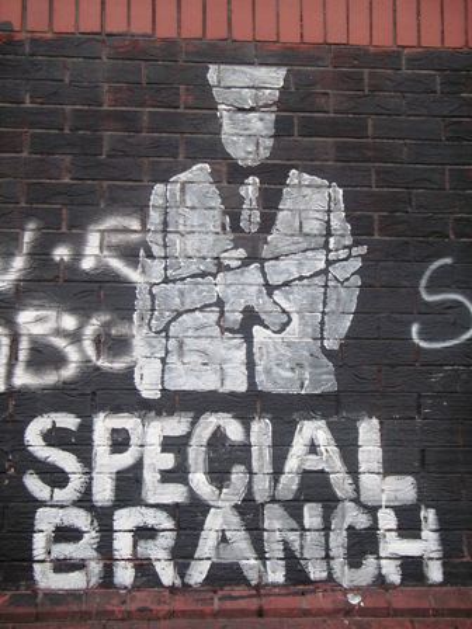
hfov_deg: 26.6
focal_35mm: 55
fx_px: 1000
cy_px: 314
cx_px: 236
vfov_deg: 34.9
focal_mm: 9.1
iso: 50
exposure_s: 1/90
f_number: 3.7
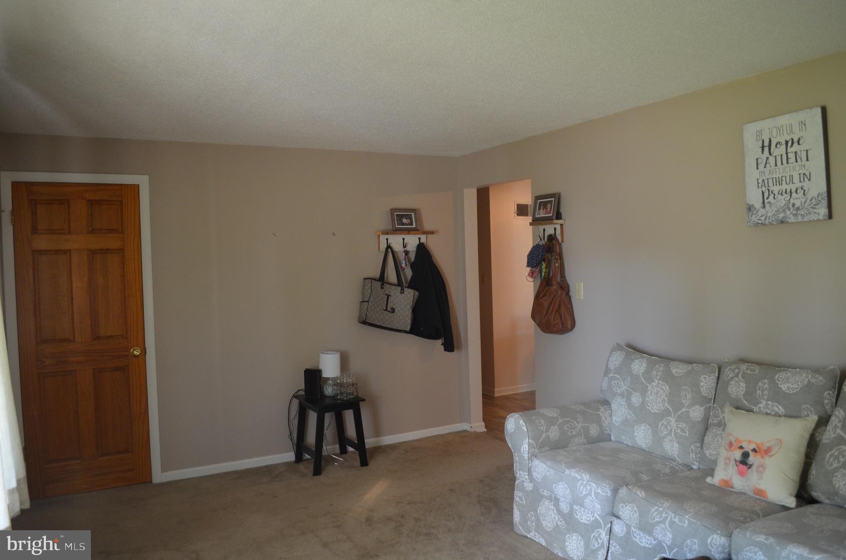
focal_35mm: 27
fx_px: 633
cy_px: 280
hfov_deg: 67.5
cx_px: 423
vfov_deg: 47.7
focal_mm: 18
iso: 800
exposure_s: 1/50
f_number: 3.5
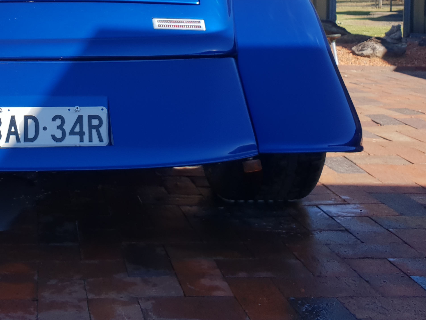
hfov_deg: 33.3
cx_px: 53
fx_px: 677
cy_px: -3
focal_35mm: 55
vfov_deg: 25.2
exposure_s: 1/746
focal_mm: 4.3
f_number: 2.4
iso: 50
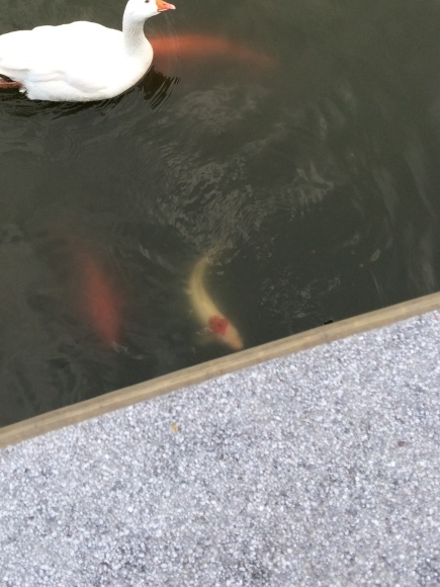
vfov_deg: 34.8
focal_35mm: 53
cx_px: 102
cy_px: 103
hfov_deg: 27.1
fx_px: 898
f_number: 2.2
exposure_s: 1/380
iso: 32
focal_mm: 4.12
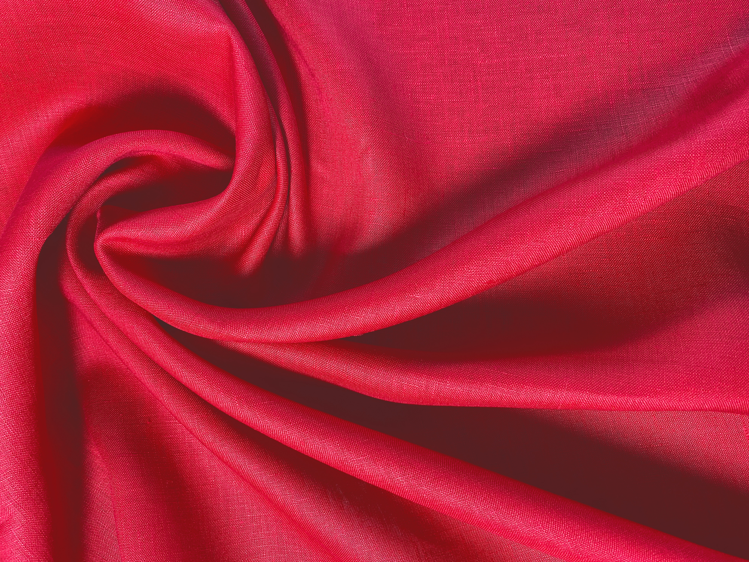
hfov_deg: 67.3
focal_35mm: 26
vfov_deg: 53.1
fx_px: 563
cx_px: 374
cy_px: 281
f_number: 1.8
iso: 80
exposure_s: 1/50
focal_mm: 4.25
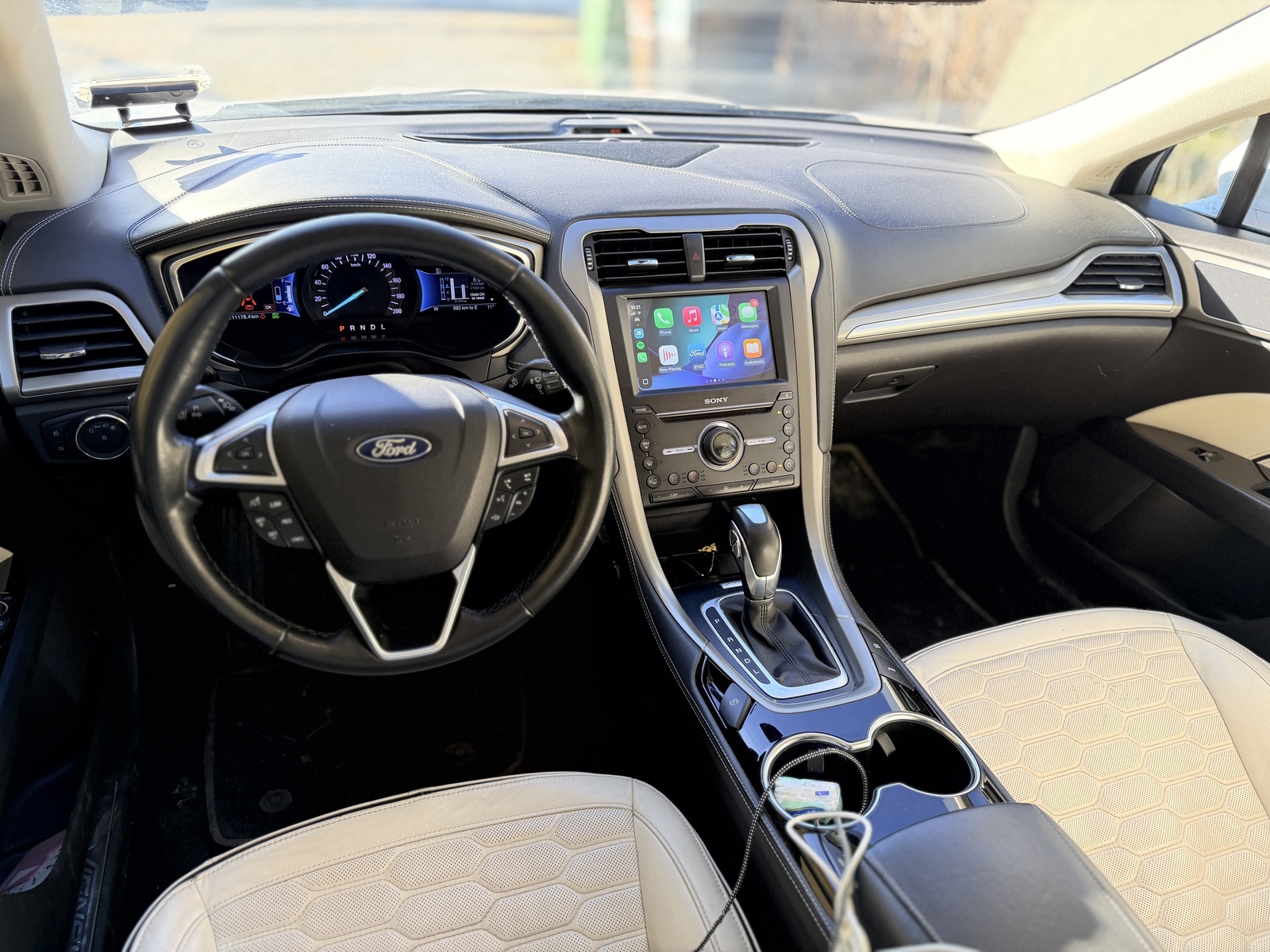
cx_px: 635
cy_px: 476
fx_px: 881
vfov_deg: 56.8
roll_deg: -2.4
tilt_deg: -31.5
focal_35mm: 24
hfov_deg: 71.6
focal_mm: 6.76
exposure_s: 1/217
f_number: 1.78
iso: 200
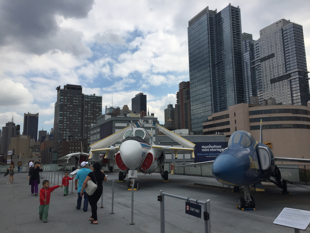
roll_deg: -0.1
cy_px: 116
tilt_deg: +8.1
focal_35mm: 29
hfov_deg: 61.7
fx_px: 260
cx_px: 155
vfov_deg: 48.2
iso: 32
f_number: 2.2
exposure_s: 1/2639
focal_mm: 4.15
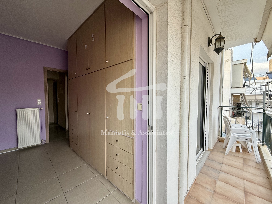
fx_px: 110
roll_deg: +0.0
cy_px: 102
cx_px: 136
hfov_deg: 102.1
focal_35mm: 14
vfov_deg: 85.7
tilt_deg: -2.6
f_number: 2.2
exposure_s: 1/151
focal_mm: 2.22
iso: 50
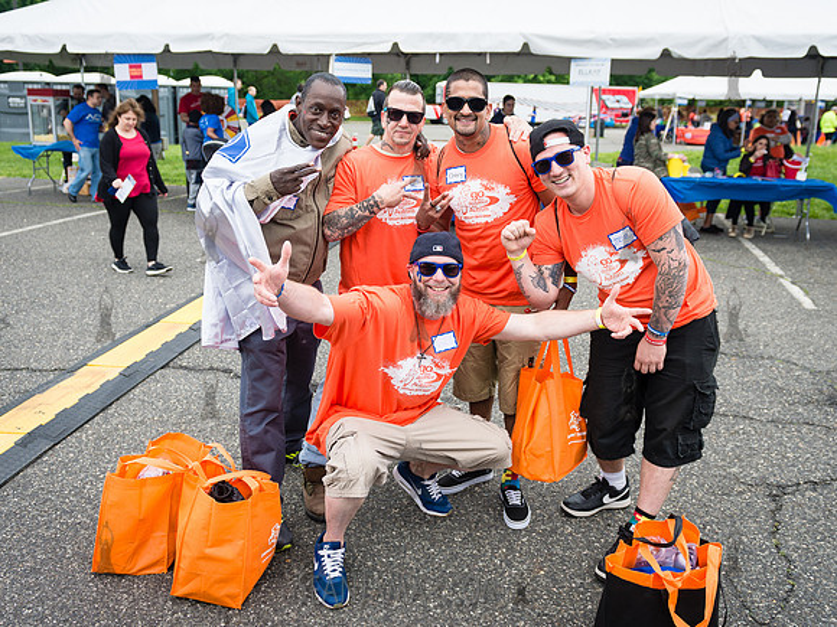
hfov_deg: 59.4
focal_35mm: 30
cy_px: 260
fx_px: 733
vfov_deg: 46.2
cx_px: 434
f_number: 3.5
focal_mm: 24
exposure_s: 1/800
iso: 200
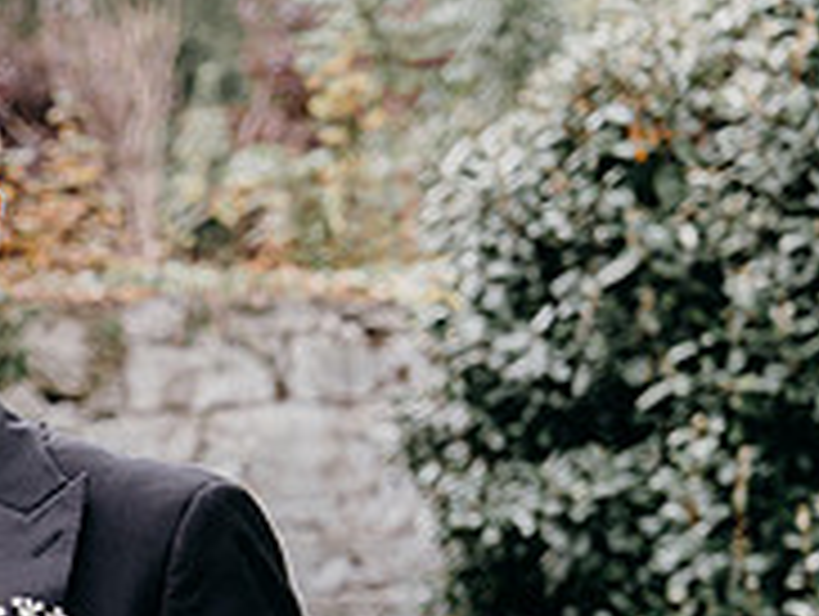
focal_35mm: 153
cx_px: -364
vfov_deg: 9.6
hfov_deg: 12.3
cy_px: 749
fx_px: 3625
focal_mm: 50
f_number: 3.5
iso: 125
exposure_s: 1/200
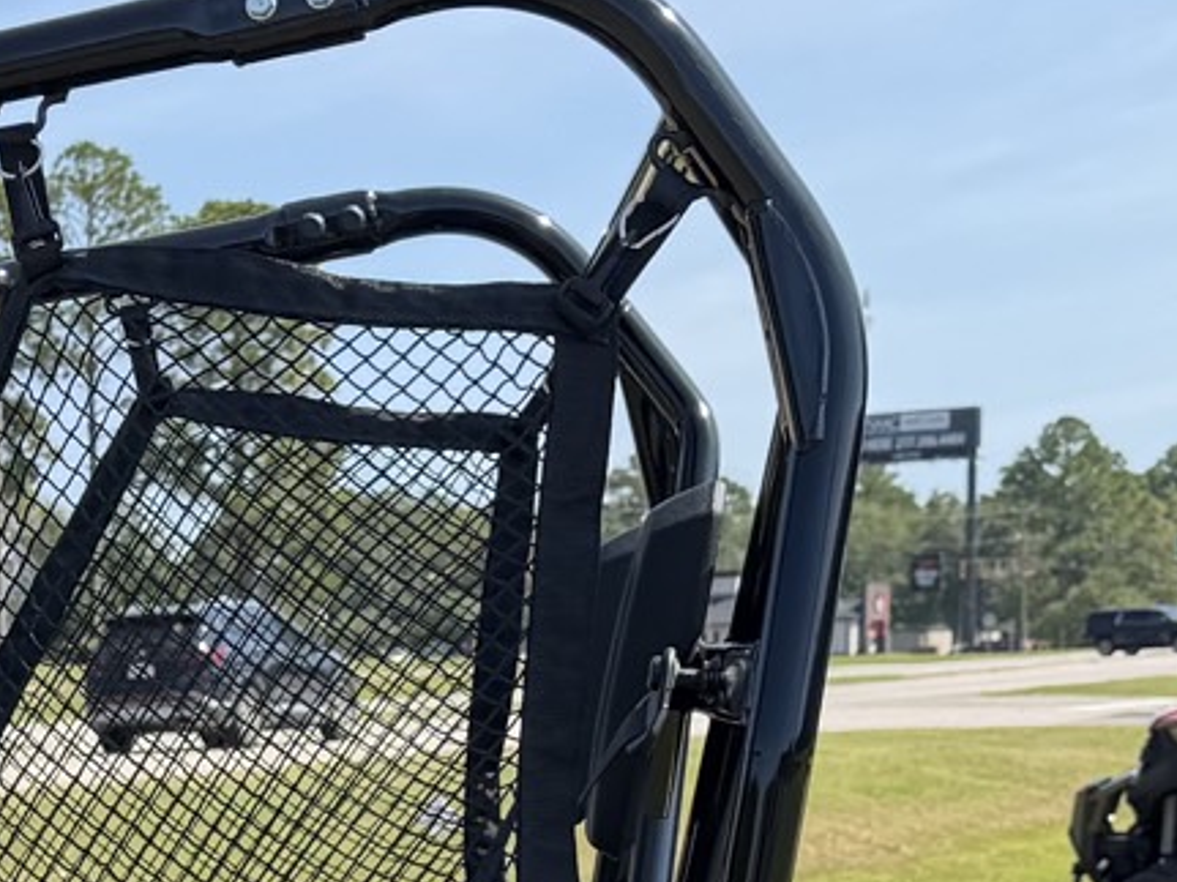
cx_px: 63
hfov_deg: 18.0
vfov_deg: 13.1
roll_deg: +1.9
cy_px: 1294
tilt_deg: -10.4
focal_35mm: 107
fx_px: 3637
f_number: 1.78
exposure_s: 1/2703
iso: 80
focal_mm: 6.76
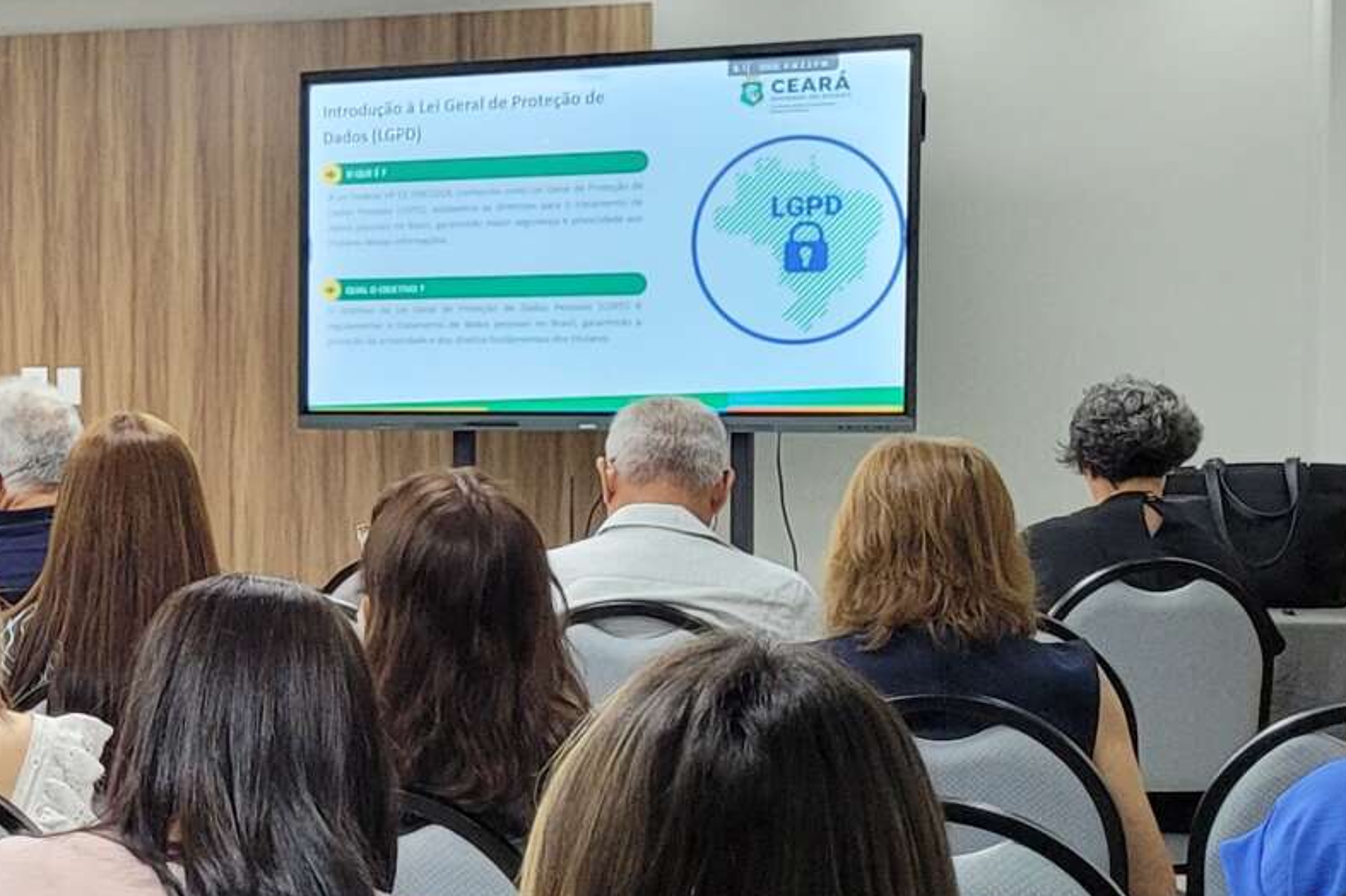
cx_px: -450
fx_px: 3289
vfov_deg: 15.5
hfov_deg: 20.8
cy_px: 557
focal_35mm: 88
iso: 200
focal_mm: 5.4
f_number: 1.8
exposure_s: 1/120
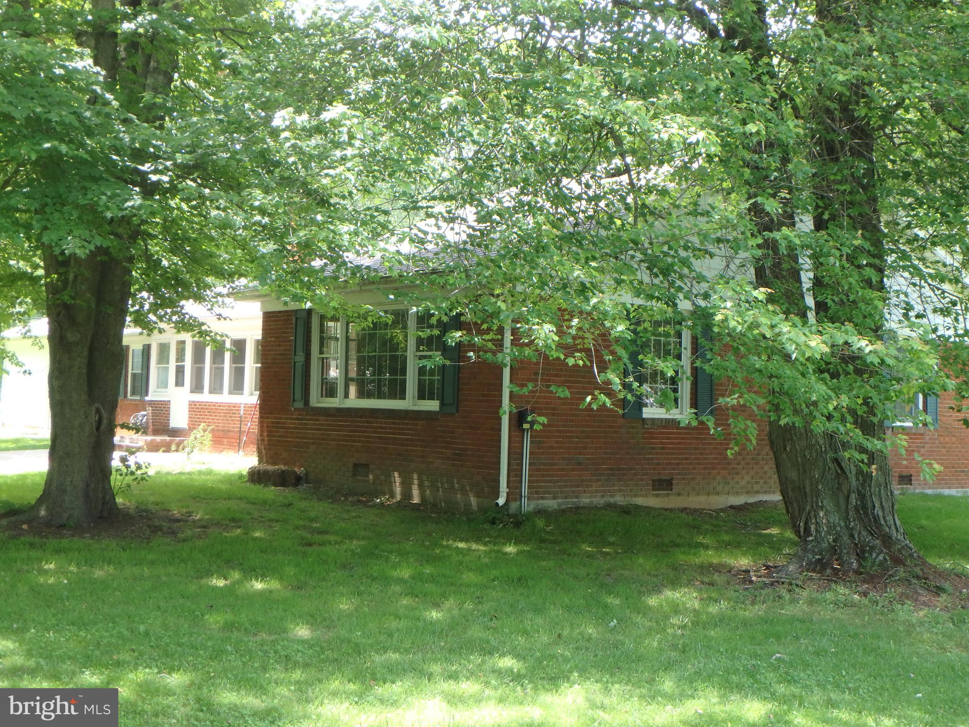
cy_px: 364
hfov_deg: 44.8
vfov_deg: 34.3
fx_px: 1176
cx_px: 484
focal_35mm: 42
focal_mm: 7.5
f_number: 5.2
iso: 200
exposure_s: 1/60
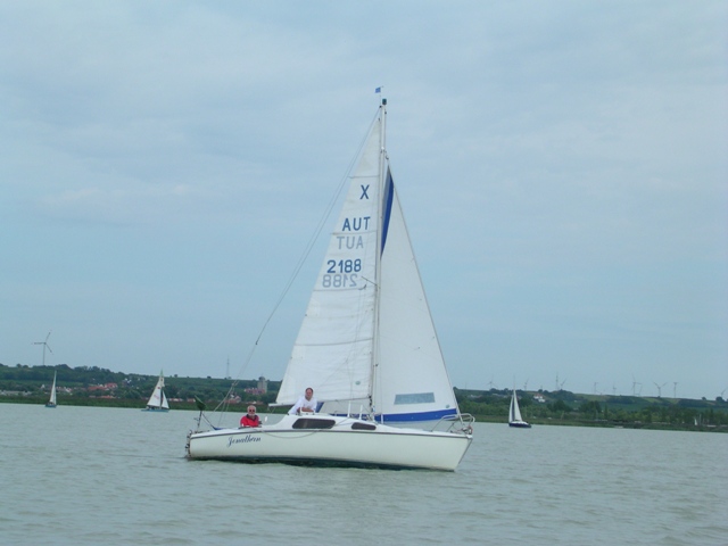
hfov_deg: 17.7
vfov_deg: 13.3
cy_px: 273
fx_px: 2334
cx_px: 364
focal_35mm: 111
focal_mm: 16.8
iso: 100
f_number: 4.8
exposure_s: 1/358
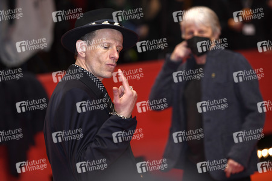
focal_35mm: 165
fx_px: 1246
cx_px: 136
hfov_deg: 12.5
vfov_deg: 8.3
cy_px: 90
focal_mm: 165
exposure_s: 1/400
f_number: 3.5
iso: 800
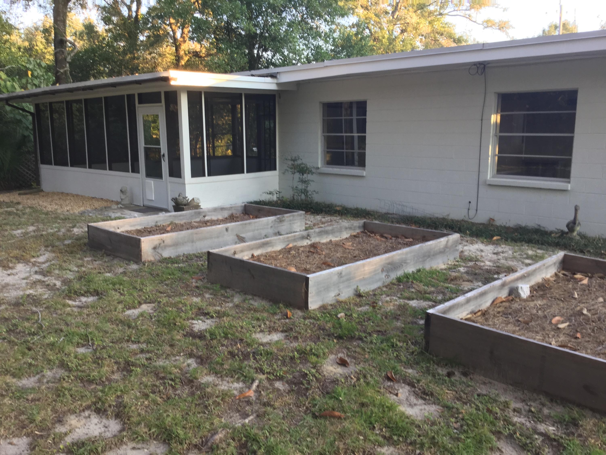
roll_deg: +0.6
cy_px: 228
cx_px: 303
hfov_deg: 58.4
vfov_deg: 45.4
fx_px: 543
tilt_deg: -11.2
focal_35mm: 31
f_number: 2.4
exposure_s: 1/40
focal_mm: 3.3
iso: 32
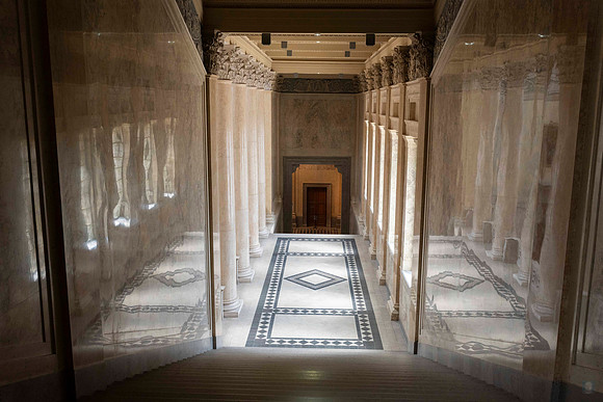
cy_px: 201
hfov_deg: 58.7
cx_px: 302
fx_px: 536
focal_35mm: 32
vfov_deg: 41.1
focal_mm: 32
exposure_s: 1/60
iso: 800
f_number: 6.3
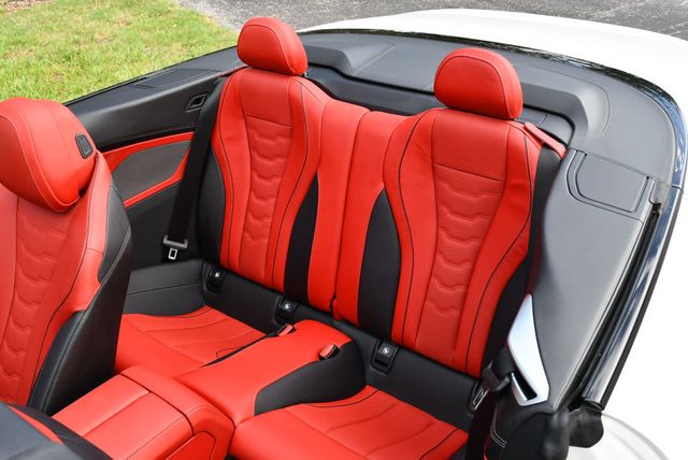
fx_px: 689
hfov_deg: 53.1
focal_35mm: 36
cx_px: 344
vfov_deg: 36.9
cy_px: 230
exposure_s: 1/250
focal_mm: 18
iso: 320
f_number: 5.6
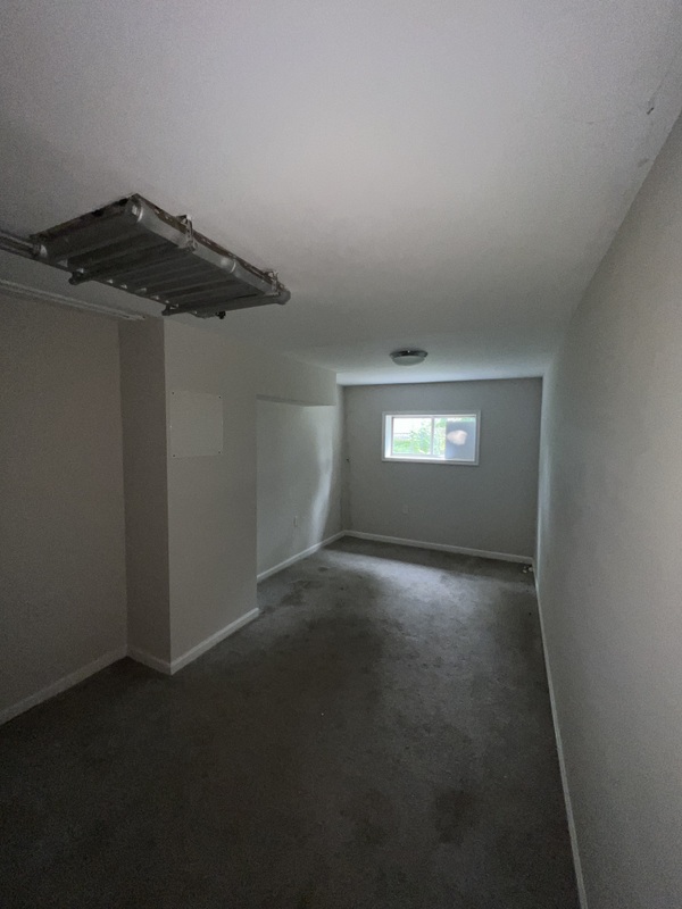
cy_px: 454
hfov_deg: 89.9
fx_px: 341
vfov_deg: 106.2
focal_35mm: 13
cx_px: 341
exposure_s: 1/105
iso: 64
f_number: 1.8
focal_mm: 1.57
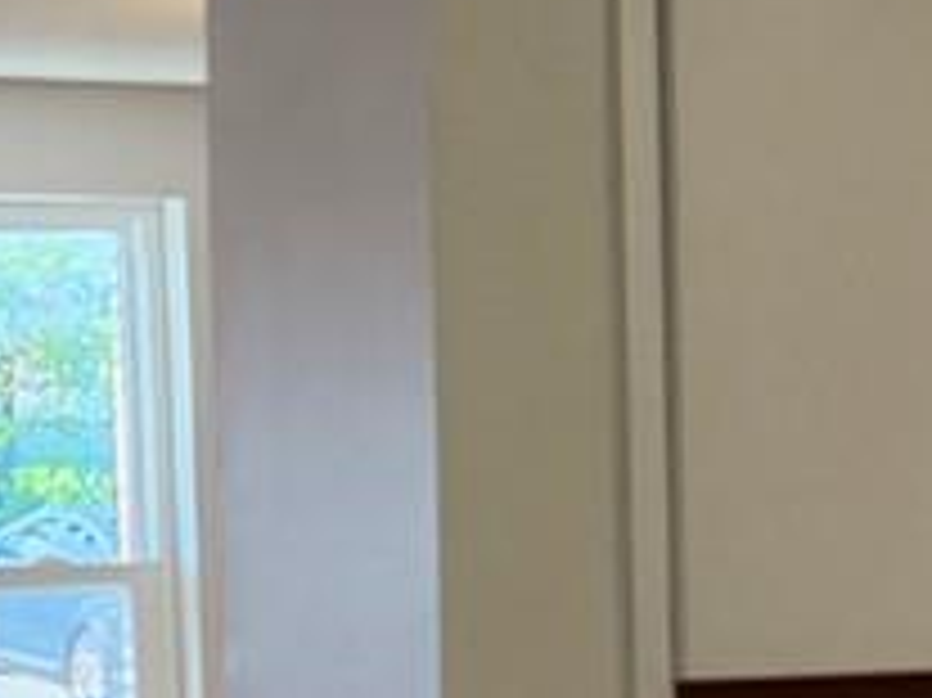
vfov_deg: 8.2
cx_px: 982
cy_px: 973
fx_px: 4790
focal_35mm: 178
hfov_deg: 11.0
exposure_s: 1/120
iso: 125
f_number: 1.8
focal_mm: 5.54
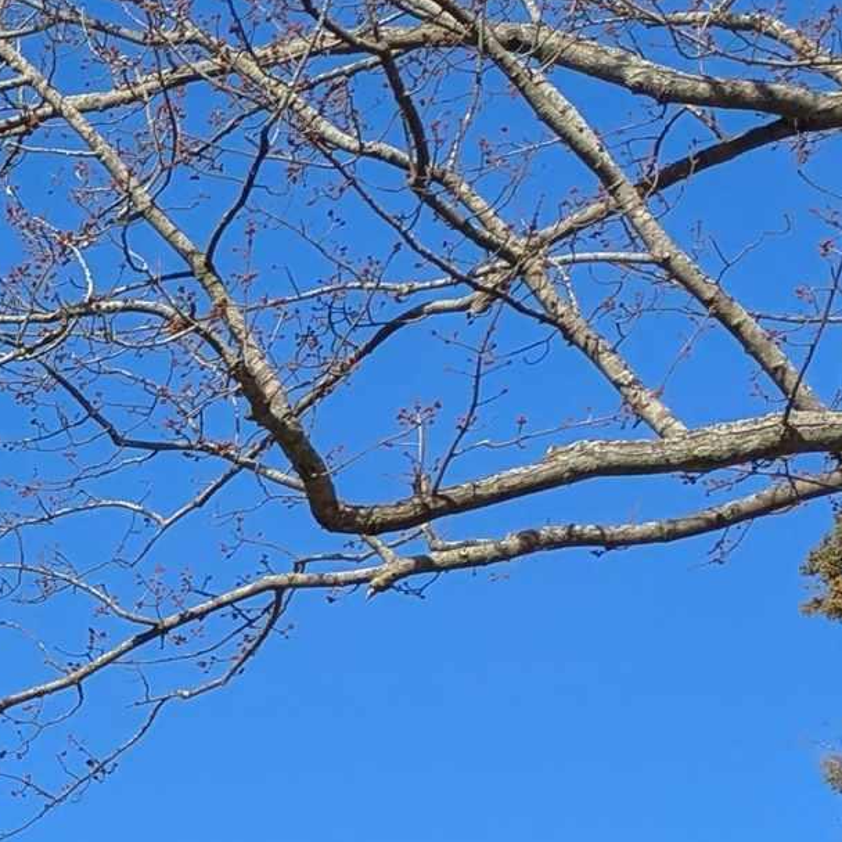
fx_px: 2945
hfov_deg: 12.9
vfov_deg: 14.7
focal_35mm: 107
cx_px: -1094
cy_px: 1404
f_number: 1.85
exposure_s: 1/2695
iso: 48
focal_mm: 6.81
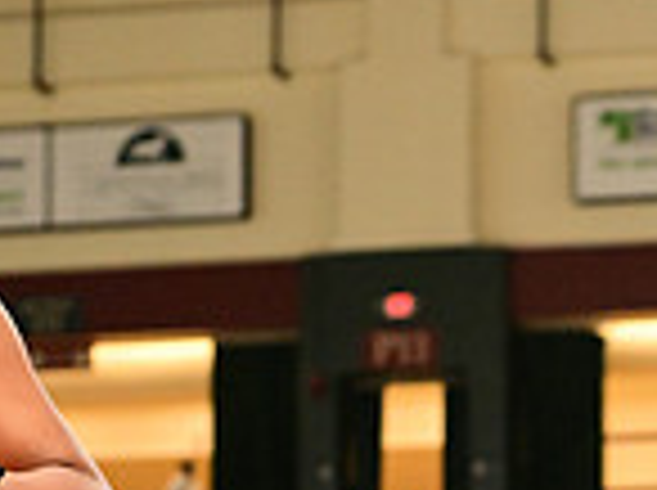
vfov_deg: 7.5
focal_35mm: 191
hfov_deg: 9.8
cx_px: 1184
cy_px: 850
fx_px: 3619
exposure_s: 1/1000
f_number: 3.2
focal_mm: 50
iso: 6400
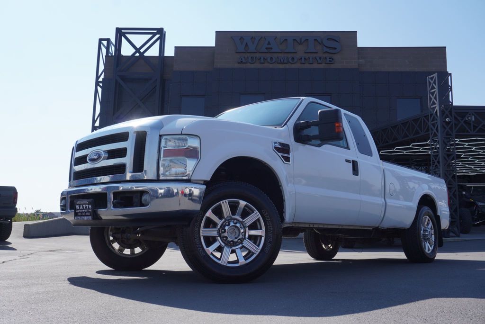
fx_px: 445
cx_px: 242
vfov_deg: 40.0
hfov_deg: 57.2
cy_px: 162
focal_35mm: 33
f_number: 8
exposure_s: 1/250
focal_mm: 22
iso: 100
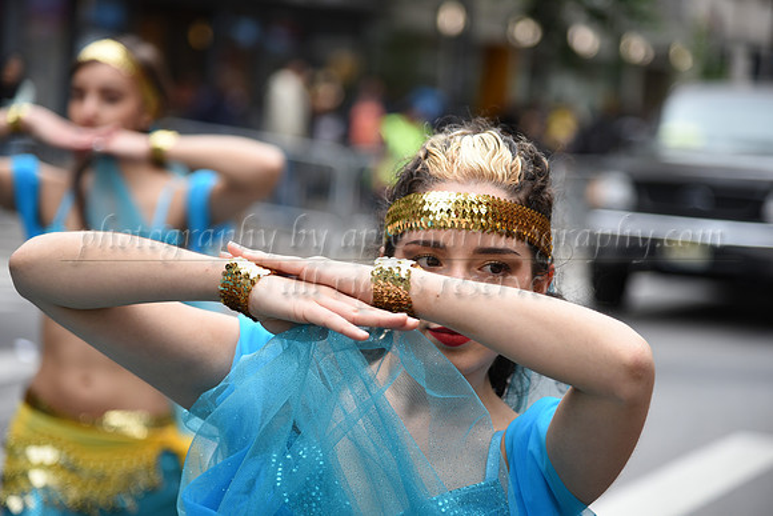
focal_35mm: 120
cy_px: 258
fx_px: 2577
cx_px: 386
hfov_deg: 17.1
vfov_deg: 11.4
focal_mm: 120
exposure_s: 1/500
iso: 400
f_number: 4
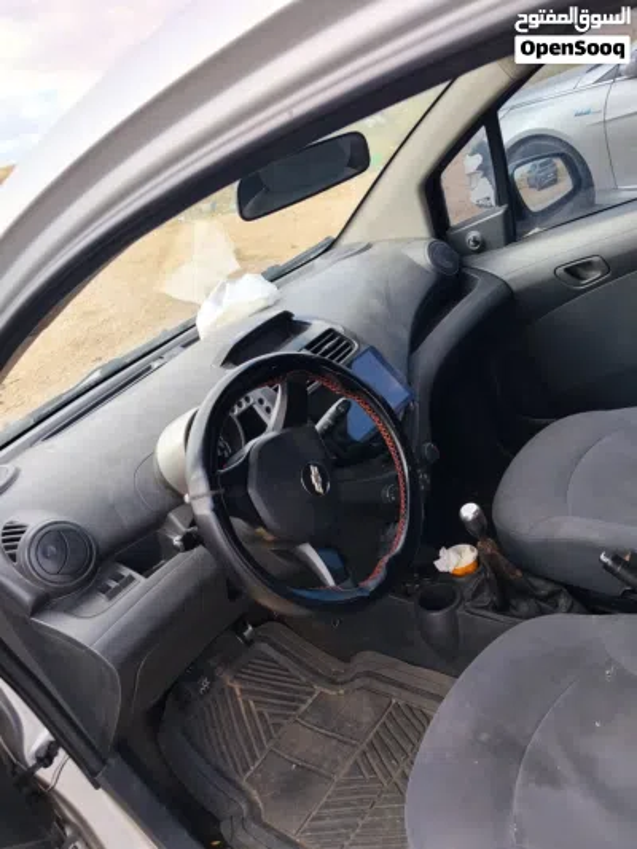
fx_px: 711
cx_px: 318
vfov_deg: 61.6
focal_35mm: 29
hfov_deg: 48.2
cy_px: 424
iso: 50
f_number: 1.8
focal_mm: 4.22
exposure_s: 1/230
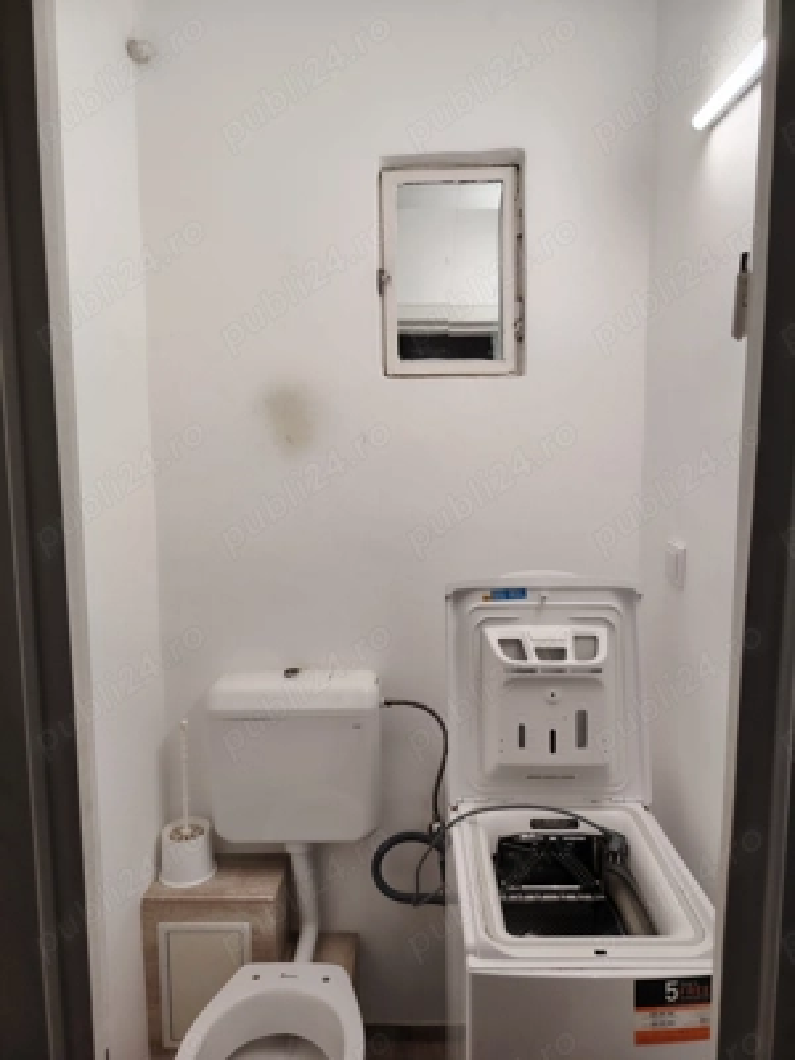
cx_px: 398
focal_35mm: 24
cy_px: 530
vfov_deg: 71.6
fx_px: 735
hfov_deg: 56.8
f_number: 1.75
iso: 300
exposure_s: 1/50
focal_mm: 5.25
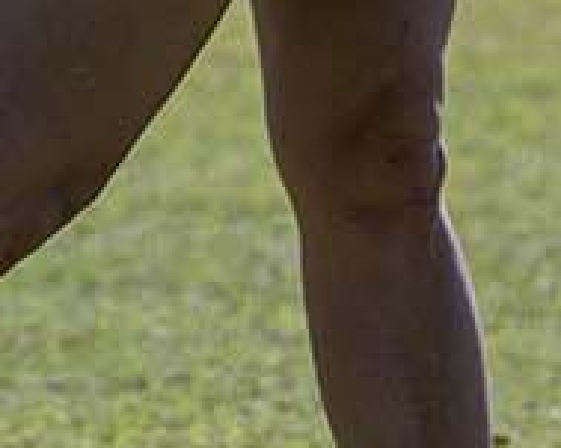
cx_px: 190
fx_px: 15997
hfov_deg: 2.0
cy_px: -715
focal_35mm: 964
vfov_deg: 1.6
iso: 180
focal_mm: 135
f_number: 3.2
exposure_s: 1/4000
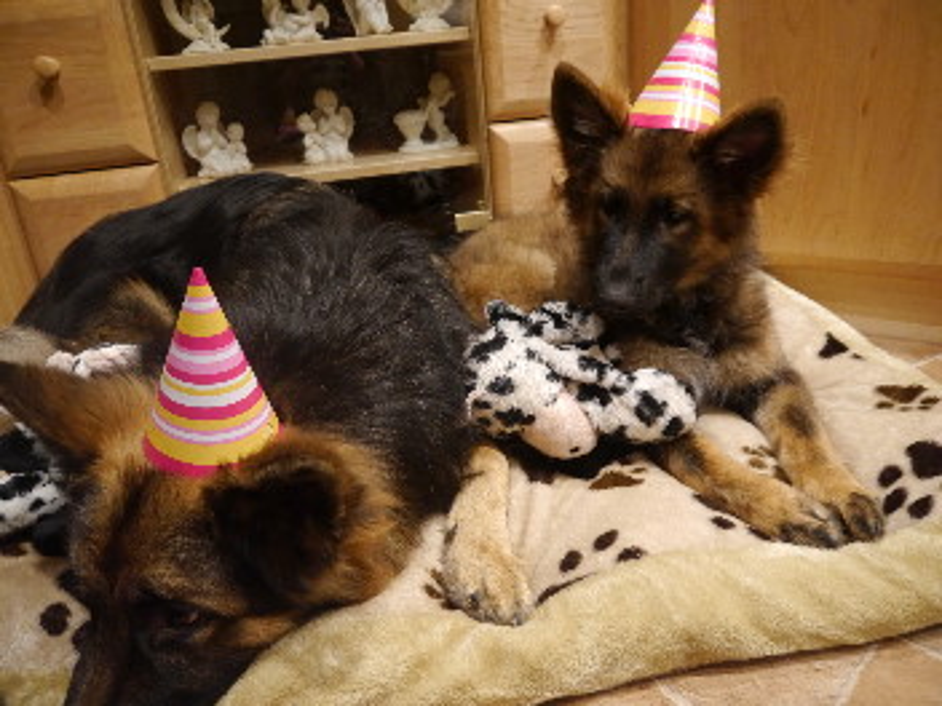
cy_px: 353
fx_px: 762
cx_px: 471
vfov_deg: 49.7
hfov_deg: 63.4
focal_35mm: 28
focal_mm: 14
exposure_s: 1/13
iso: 1600
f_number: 3.5
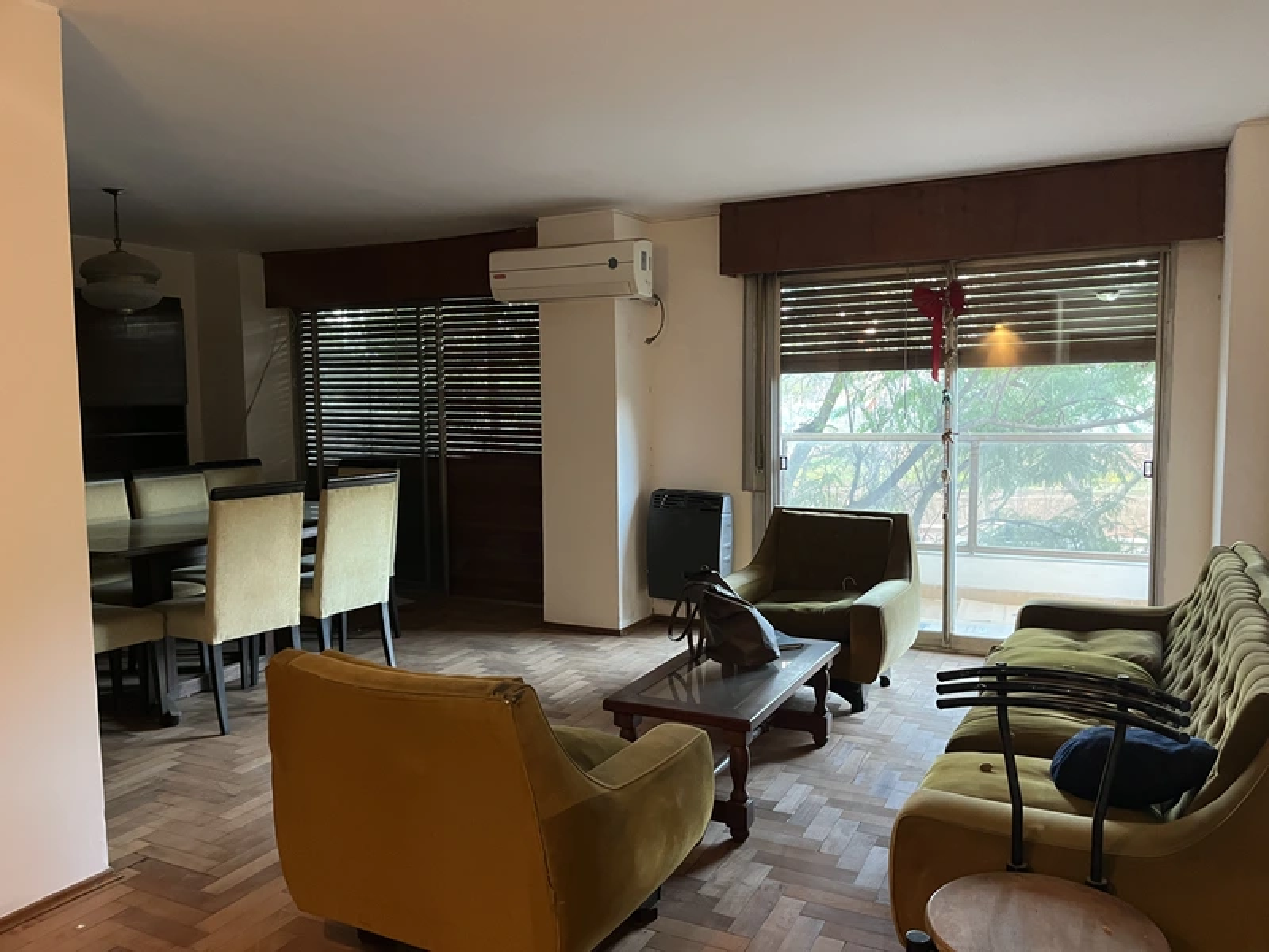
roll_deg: +1.1
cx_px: 634
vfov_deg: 53.1
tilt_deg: -4.5
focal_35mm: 26
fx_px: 953
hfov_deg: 67.3
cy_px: 476
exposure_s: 1/50
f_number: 1.6
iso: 500
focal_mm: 5.1
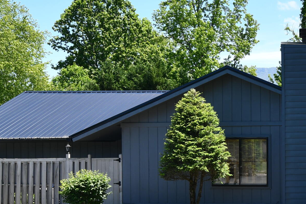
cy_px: 151
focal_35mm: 76
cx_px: 331
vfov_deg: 17.8
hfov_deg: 24.9
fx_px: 646
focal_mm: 20
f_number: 6.3
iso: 100
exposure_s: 1/250
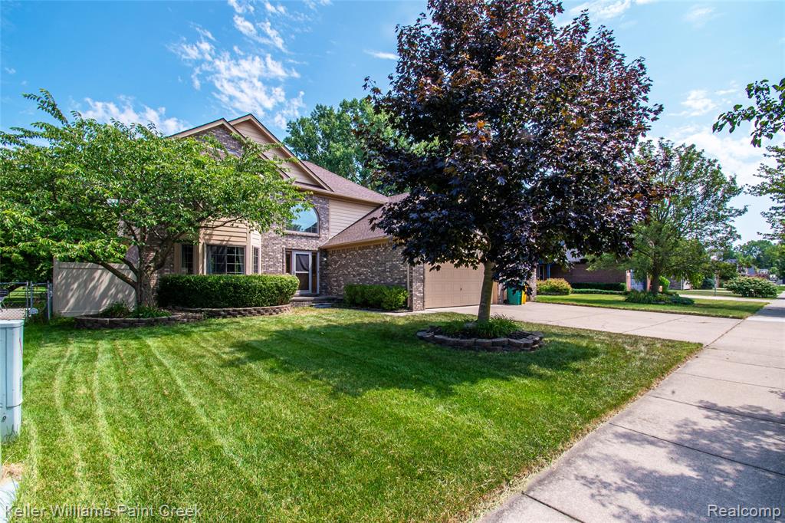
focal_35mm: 15
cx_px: 392
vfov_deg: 77.3
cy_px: 262
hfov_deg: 100.4
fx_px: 327
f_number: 16
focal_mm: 10
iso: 250
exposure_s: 1/100
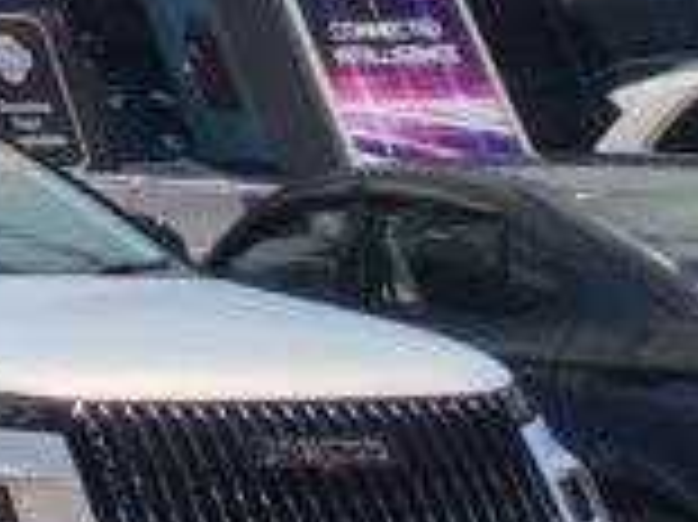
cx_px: -1585
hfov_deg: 10.3
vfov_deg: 10.0
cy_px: -1084
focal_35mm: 106
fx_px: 2136
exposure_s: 1/1500
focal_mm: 1.96
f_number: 2.2
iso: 50
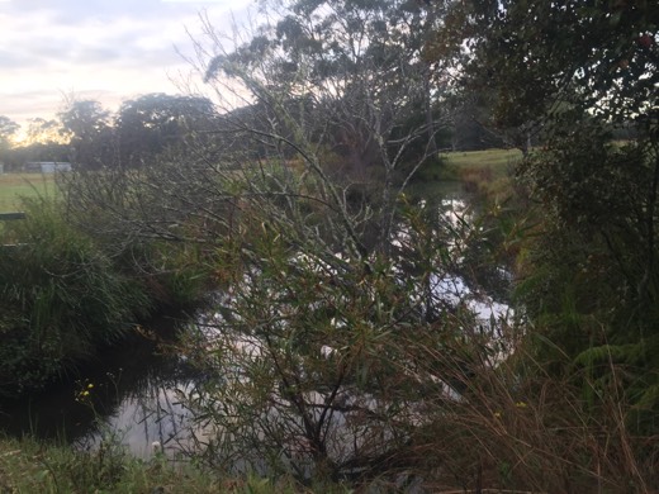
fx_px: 552
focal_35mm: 29
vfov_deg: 48.2
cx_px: 330
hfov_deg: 61.7
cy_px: 247
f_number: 2.2
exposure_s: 1/30
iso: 32
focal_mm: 4.15
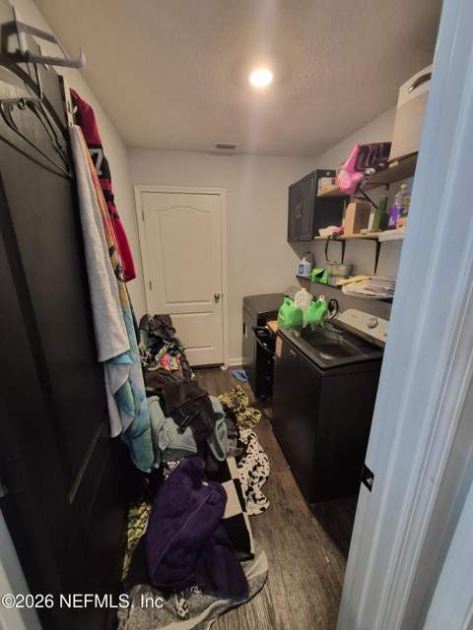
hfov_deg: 89.9
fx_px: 237
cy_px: 315
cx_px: 236
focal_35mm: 13
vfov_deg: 106.2
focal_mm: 1.74
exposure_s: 1/60
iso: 640
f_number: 2.2
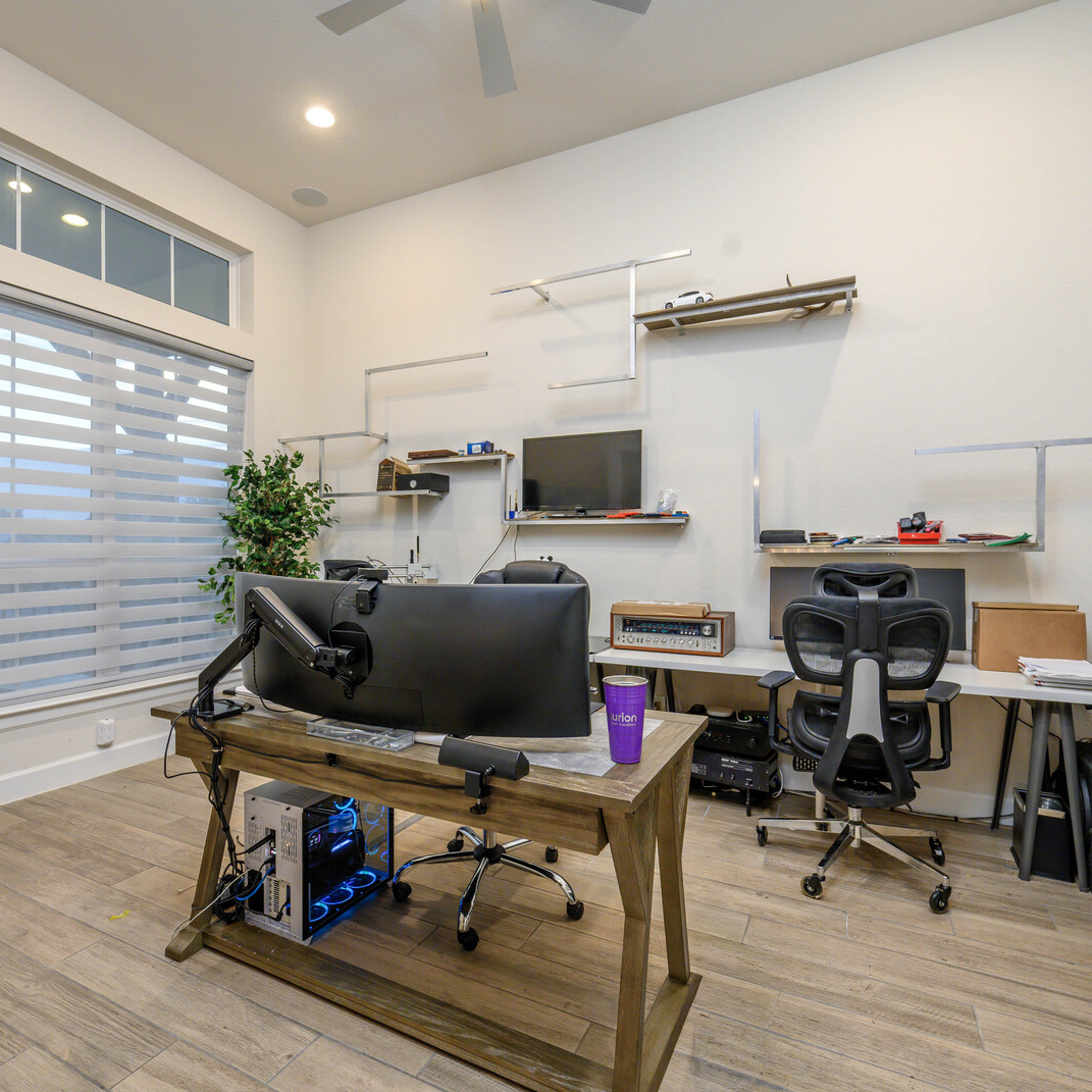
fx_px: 642
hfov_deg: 80.6
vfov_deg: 80.7
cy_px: 549
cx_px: 510
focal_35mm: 18
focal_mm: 14
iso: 100
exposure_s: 1/1.67
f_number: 6.3
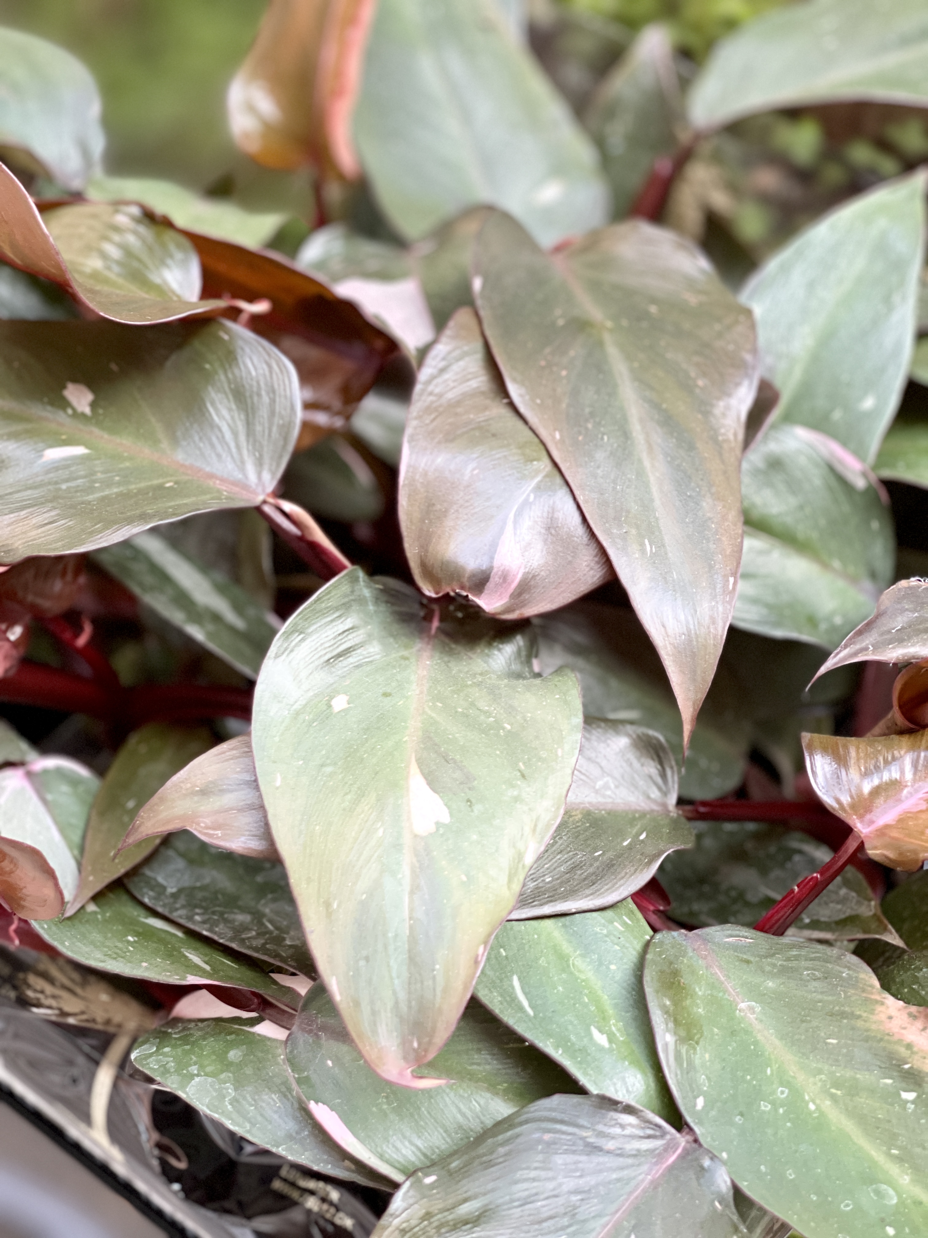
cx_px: 464
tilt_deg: -52.7
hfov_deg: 22.9
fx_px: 2288
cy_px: 619
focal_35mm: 64
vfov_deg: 30.3
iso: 250
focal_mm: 7.5
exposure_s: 1/93
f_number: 2.2
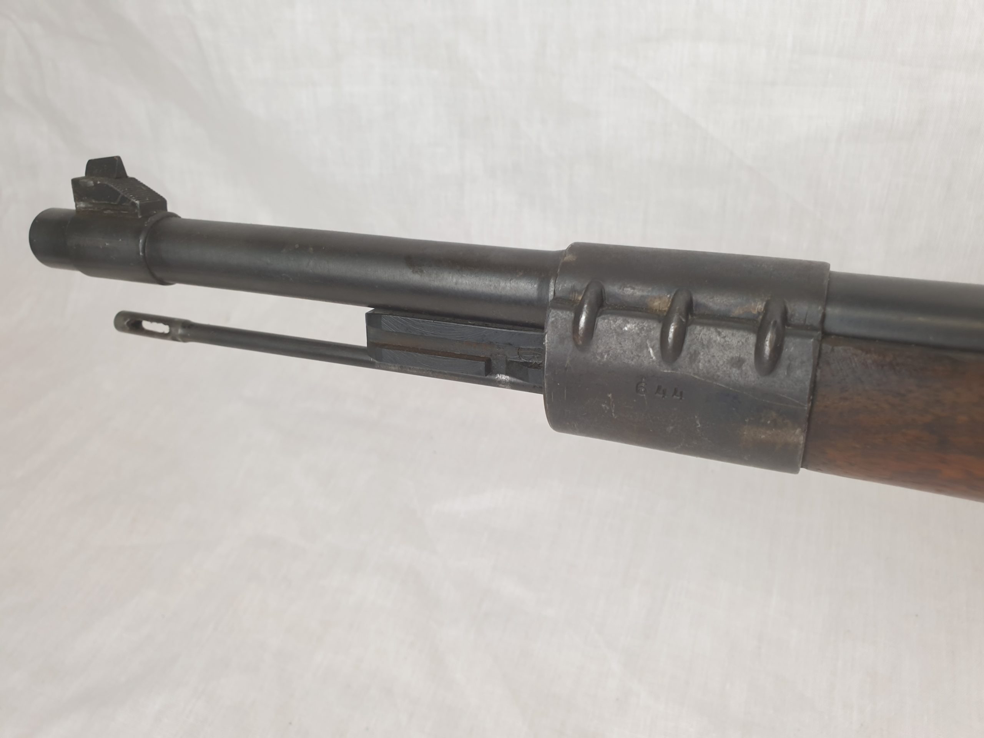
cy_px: 369
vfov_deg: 53.1
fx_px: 739
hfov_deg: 67.3
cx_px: 492
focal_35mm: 26
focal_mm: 4.3
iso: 64
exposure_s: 1/50
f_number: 2.4
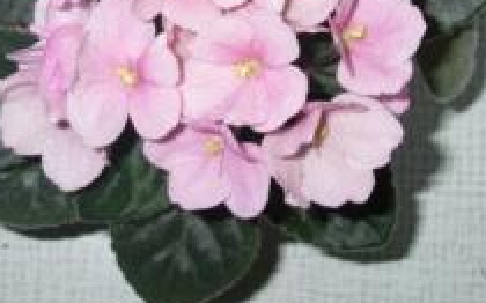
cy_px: -16
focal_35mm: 86
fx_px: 1138
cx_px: 231
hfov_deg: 24.1
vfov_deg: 14.9
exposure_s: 1/50
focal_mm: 6.3
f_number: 3.3
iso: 250
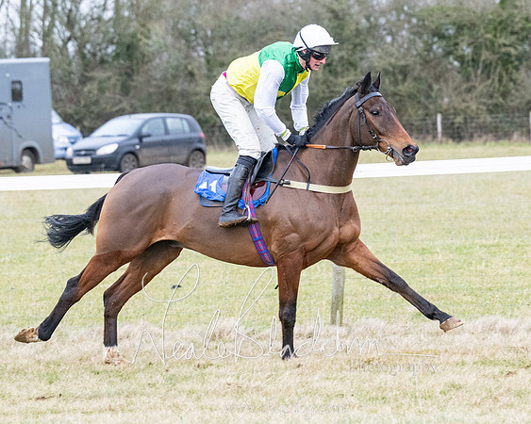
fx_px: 3793
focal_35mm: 241
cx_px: 365
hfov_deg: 8.0
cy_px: 223
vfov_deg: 6.4
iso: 1600
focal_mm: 125
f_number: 4
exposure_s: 1/800
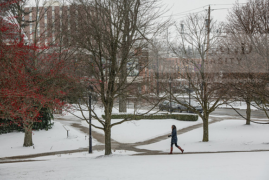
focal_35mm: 98
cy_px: 90
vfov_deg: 14.0
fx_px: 732
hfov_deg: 20.8
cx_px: 134
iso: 400
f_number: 7.1
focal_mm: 98
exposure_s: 1/200
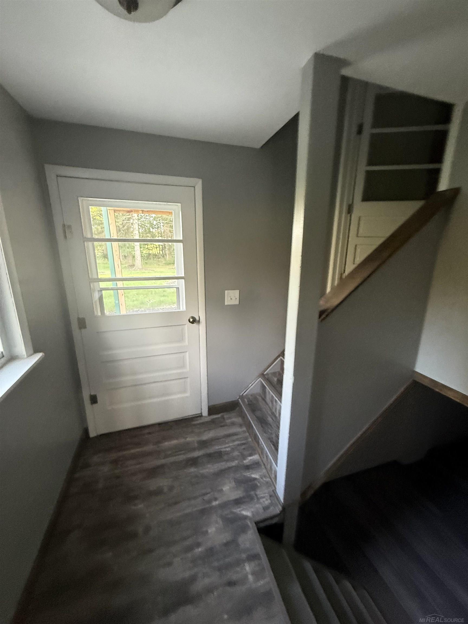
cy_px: 312
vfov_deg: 102.1
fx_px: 252
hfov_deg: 85.7
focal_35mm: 14
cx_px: 234
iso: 500
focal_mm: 2.22
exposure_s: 1/60
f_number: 2.2
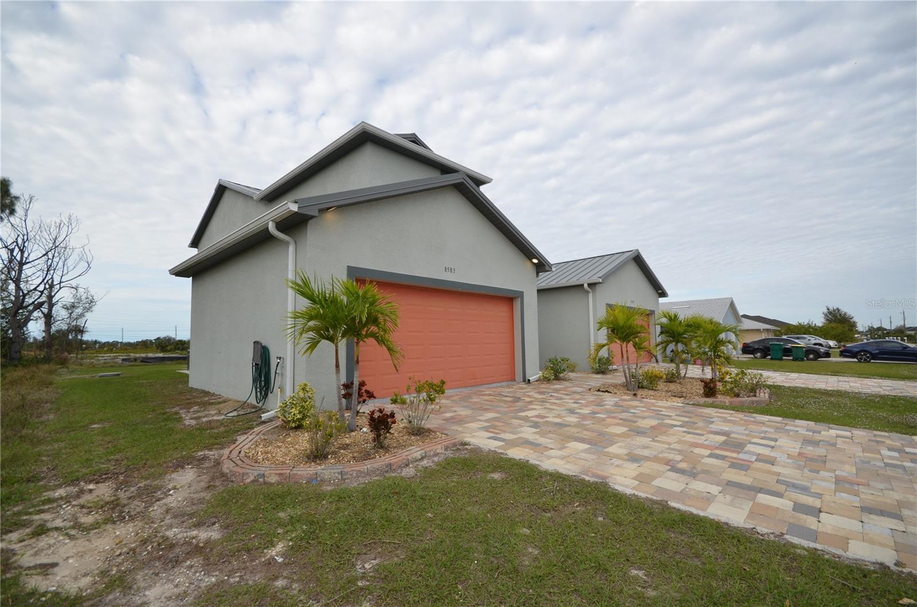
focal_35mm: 15
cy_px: 304
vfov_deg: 77.0
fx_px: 381
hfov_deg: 100.5
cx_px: 458
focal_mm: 10
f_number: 8
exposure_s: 1/250
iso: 160
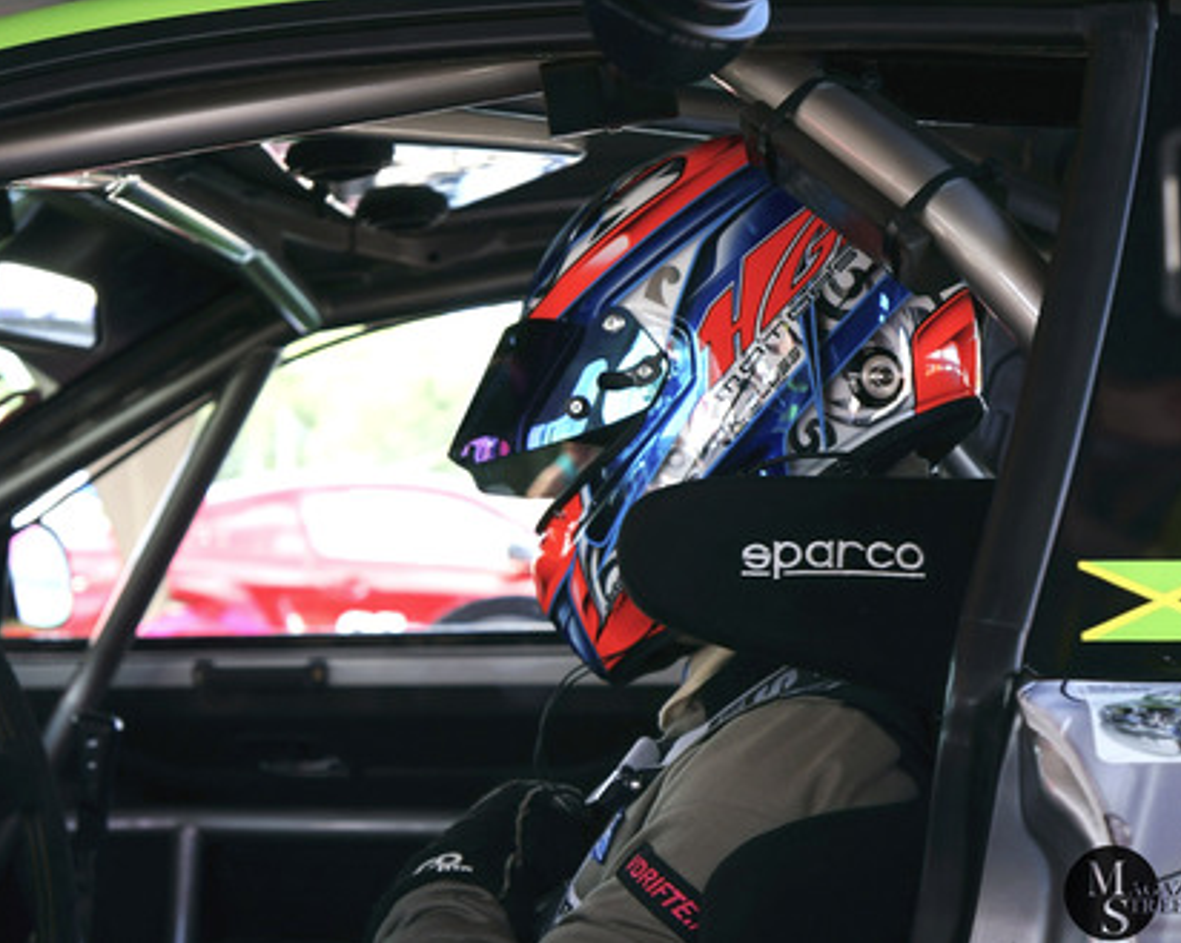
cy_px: 473
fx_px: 2325
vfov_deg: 22.9
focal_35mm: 67
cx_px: 516
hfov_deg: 28.5
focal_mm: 39
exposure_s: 1/160
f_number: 4.5
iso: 320
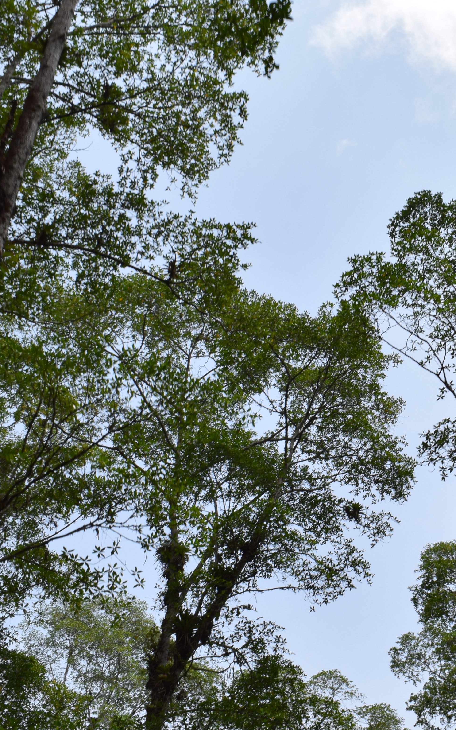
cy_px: 304
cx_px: 435
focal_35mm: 62
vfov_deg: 32.9
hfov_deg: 20.4
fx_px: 1233
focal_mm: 21
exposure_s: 1/200
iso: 100
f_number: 13
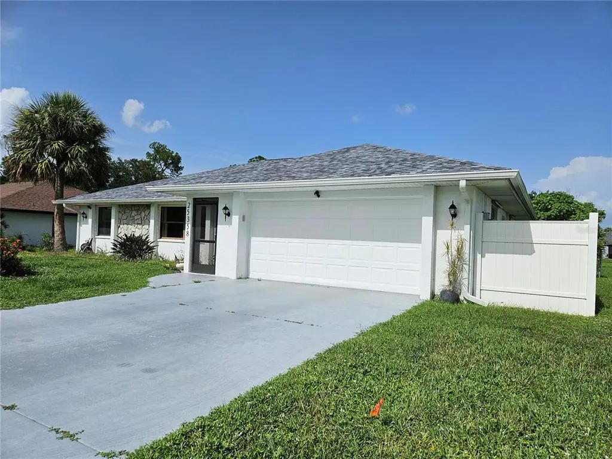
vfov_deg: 58.9
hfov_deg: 73.9
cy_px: 230
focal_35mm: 23
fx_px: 407
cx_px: 306
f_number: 1.8
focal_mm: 5.4
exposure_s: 1/4899
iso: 25
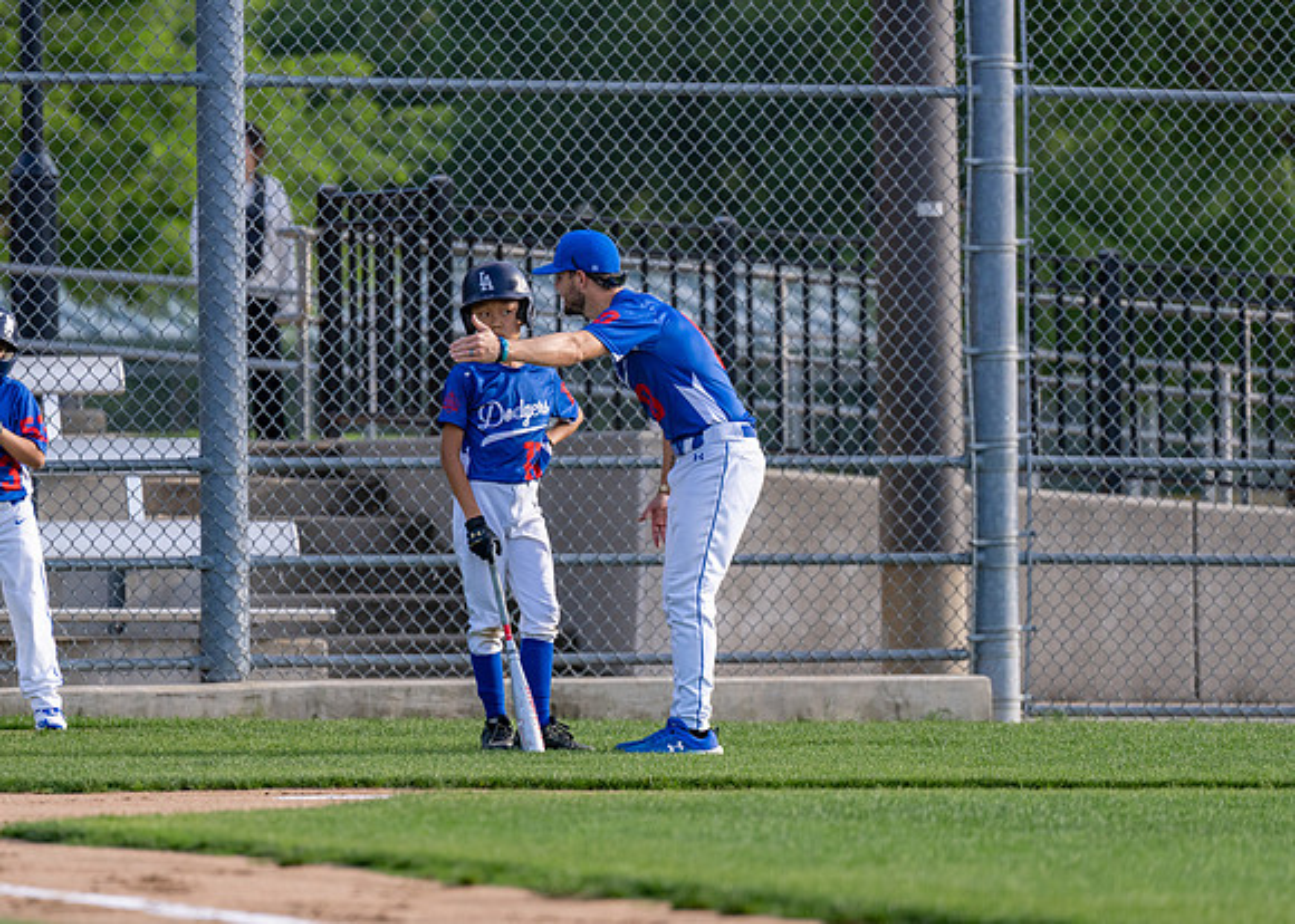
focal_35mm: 298
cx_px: 520
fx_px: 10972
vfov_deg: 4.8
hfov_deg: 6.8
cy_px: 515
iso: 400
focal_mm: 200
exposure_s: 1/2500
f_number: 2.8
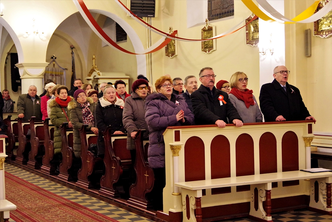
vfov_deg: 22.6
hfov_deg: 33.4
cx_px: 166
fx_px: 553
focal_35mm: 60
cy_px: 111
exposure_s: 1/15
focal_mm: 40
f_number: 4.5
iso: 3200
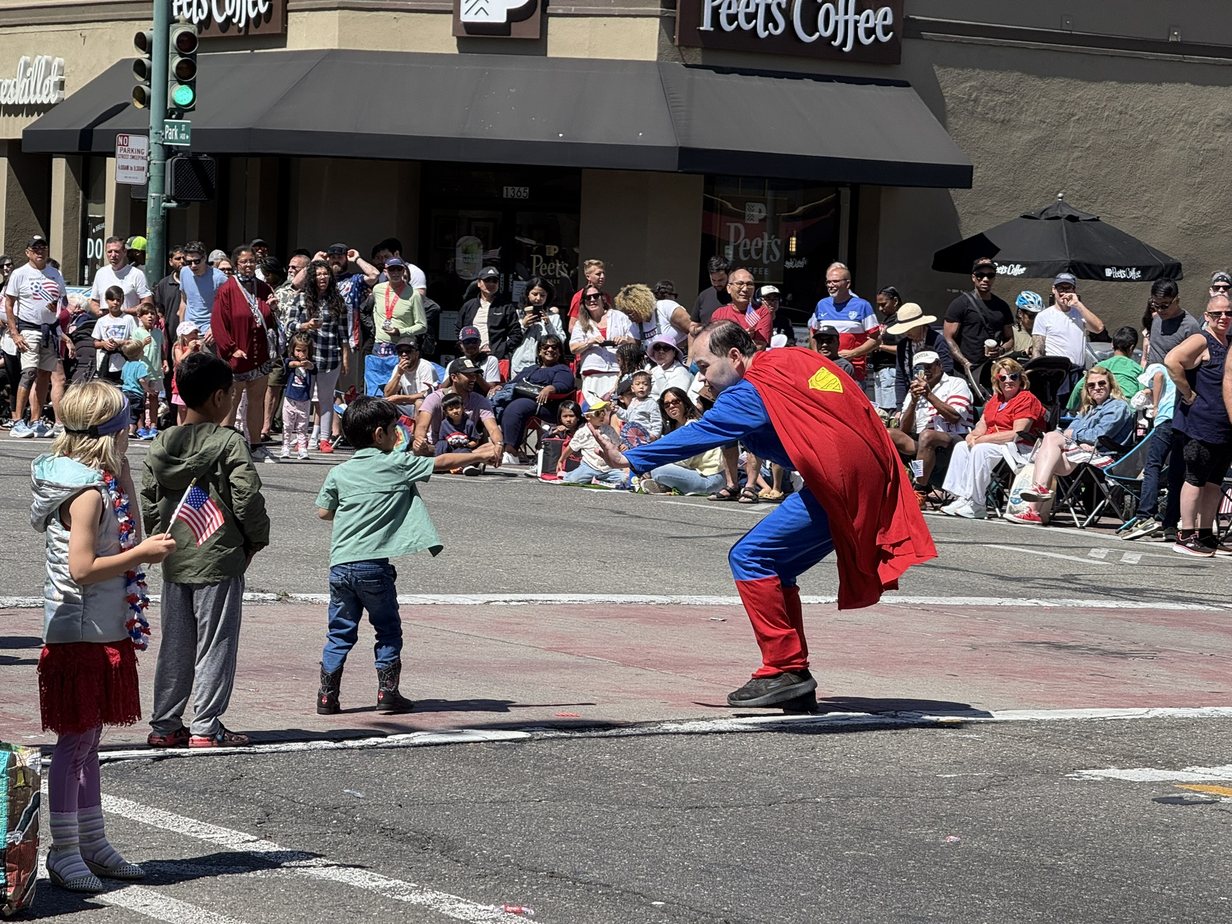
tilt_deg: -2.0
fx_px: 4271
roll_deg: -3.6
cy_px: 462
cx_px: 616
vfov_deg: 12.3
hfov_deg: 16.4
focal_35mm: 120
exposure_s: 1/1206
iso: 64
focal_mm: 15.66
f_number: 2.8
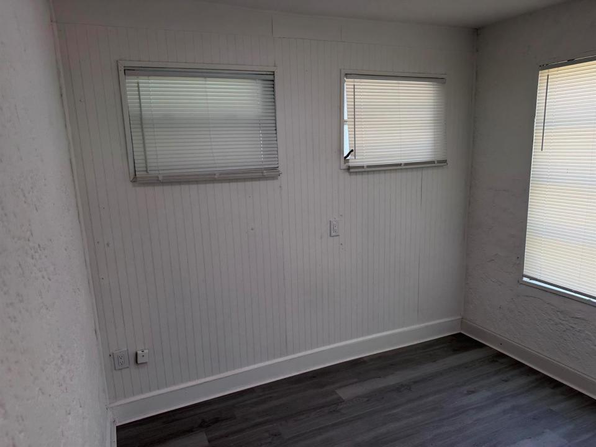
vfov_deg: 56.8
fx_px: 413
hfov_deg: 71.6
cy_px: 224
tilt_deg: -12.2
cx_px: 298
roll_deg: +3.8
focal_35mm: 24
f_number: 1.78
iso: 64
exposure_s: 1/169
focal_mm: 6.76
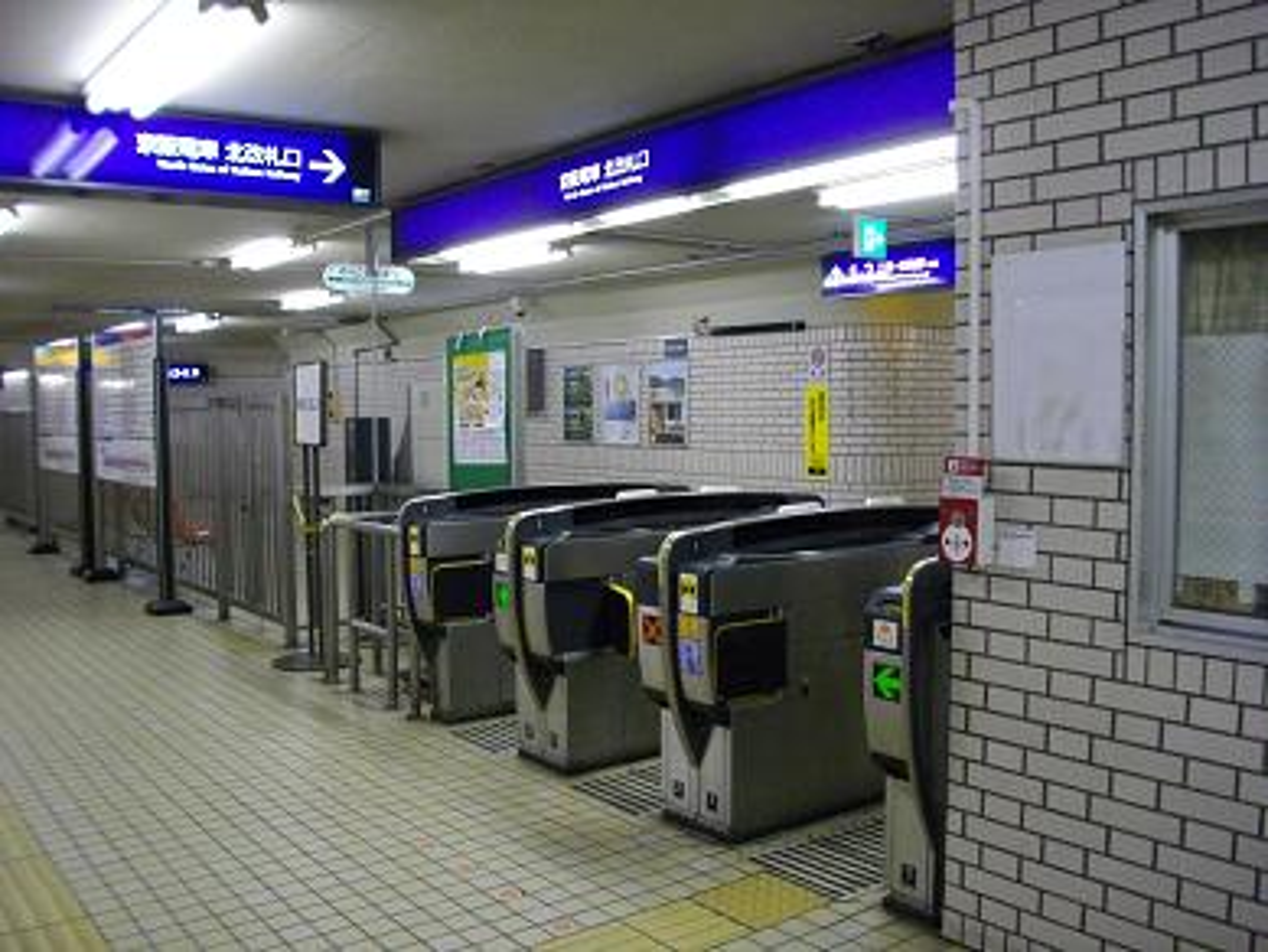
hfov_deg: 56.8
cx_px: 634
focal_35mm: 32
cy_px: 476
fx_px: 1173
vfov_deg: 44.2
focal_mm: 5.7
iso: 400
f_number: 2.9
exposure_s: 1/60
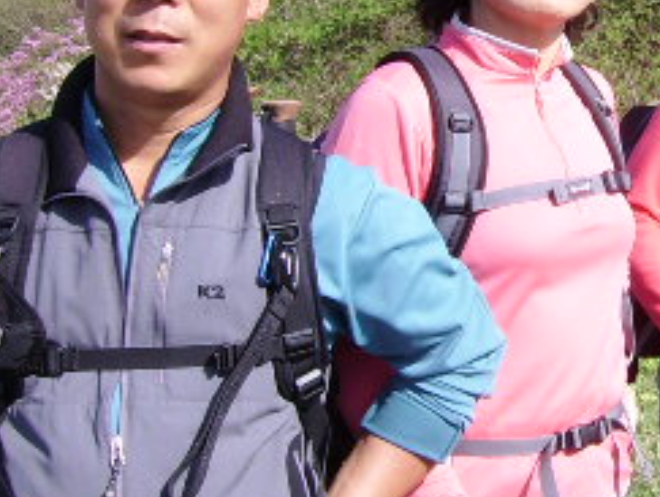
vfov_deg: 16.0
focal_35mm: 92
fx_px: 1757
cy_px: 122
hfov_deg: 20.7
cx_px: 644
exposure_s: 1/192
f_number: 5.8
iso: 50
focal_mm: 5.95
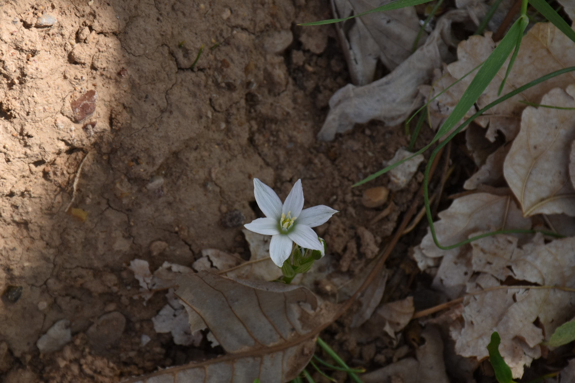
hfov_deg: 9.8
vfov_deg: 6.5
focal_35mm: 210
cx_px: 288
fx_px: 3354
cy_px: 192
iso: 200
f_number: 10
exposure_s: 1/100
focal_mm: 140
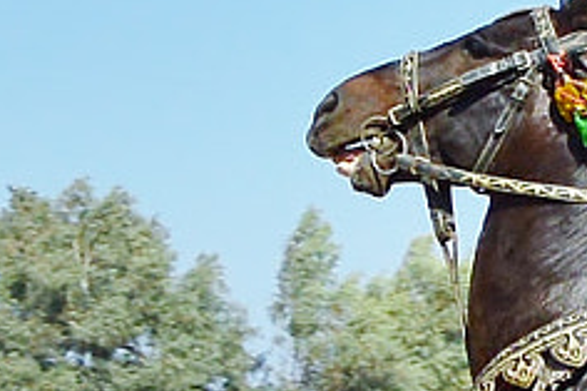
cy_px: -76
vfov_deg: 5.4
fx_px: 4145
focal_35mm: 254
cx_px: 1644
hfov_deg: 7.3
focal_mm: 25
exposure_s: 1/640
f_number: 8
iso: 200
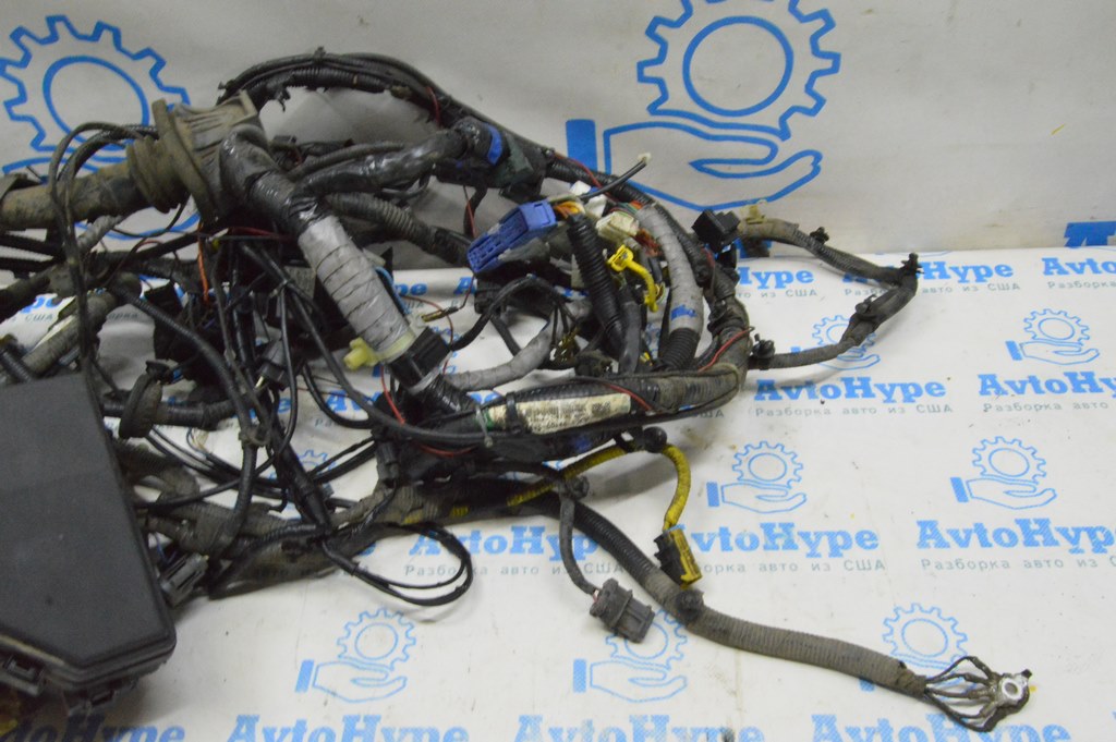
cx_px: 558
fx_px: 1022
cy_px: 371
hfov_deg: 57.3
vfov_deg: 39.9
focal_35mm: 33
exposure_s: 1/15
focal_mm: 22
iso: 6400
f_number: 20
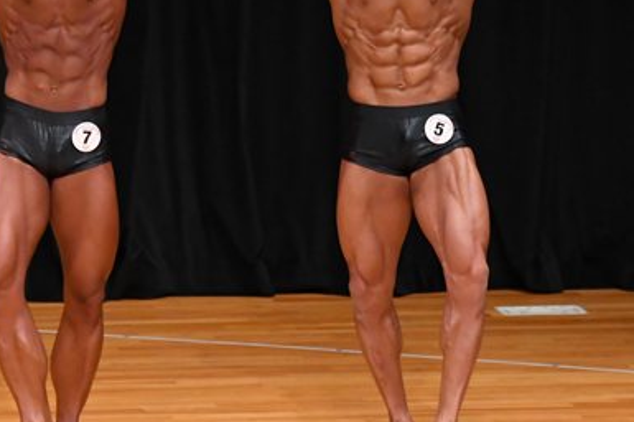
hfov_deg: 4.0
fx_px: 9027
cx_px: 276
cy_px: 168
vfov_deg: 2.7
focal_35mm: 513
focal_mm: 170
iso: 4000
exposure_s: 1/400
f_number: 5.6
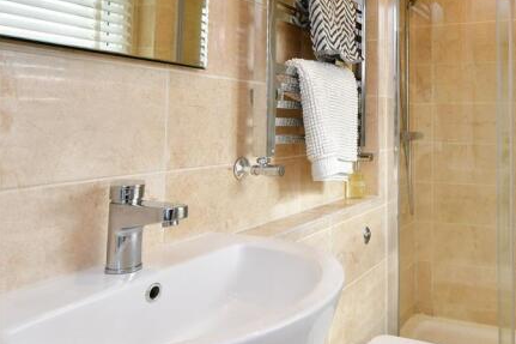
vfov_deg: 40.5
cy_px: 111
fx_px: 458
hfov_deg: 55.7
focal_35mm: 32
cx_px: 390
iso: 200
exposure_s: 1/50
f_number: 5.6
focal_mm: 14
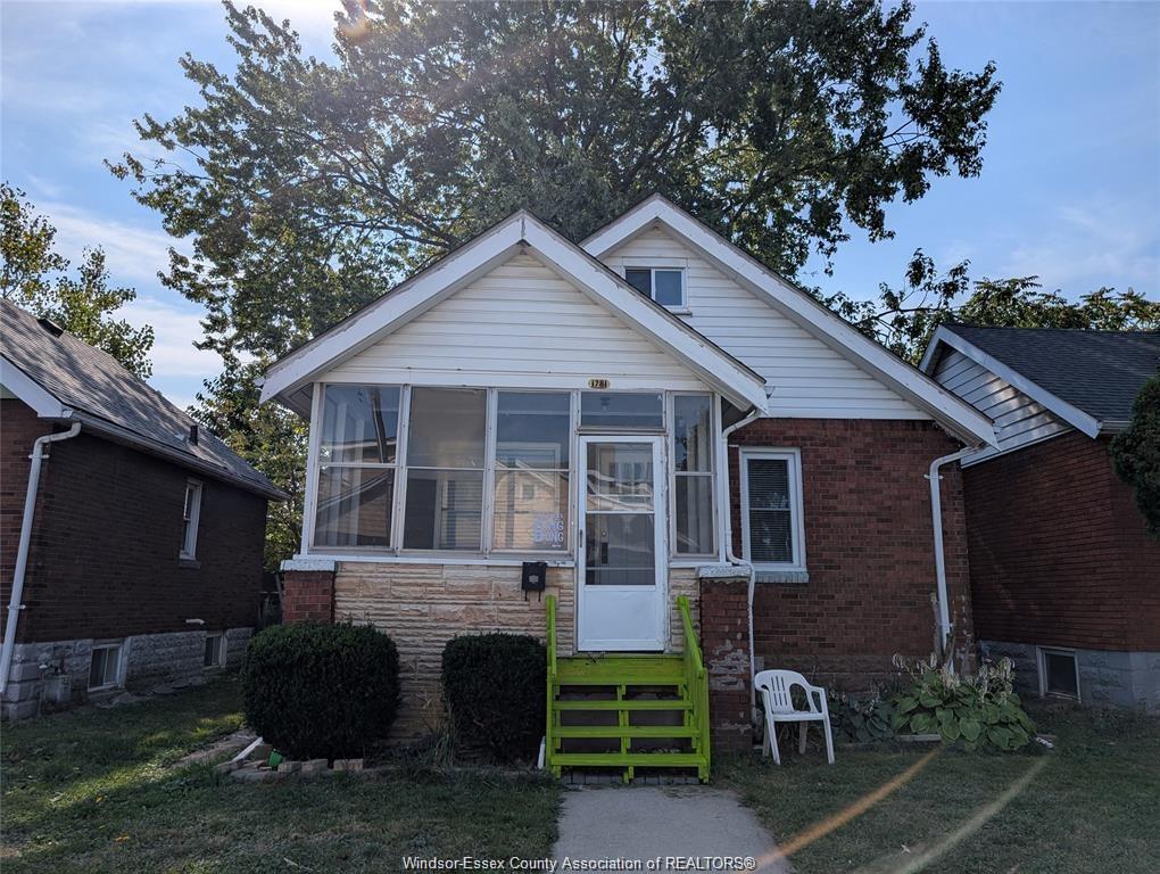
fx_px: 805
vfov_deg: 56.9
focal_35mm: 24
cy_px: 437
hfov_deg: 71.5
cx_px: 580
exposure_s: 1/2481
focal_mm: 6.9
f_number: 1.68
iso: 20
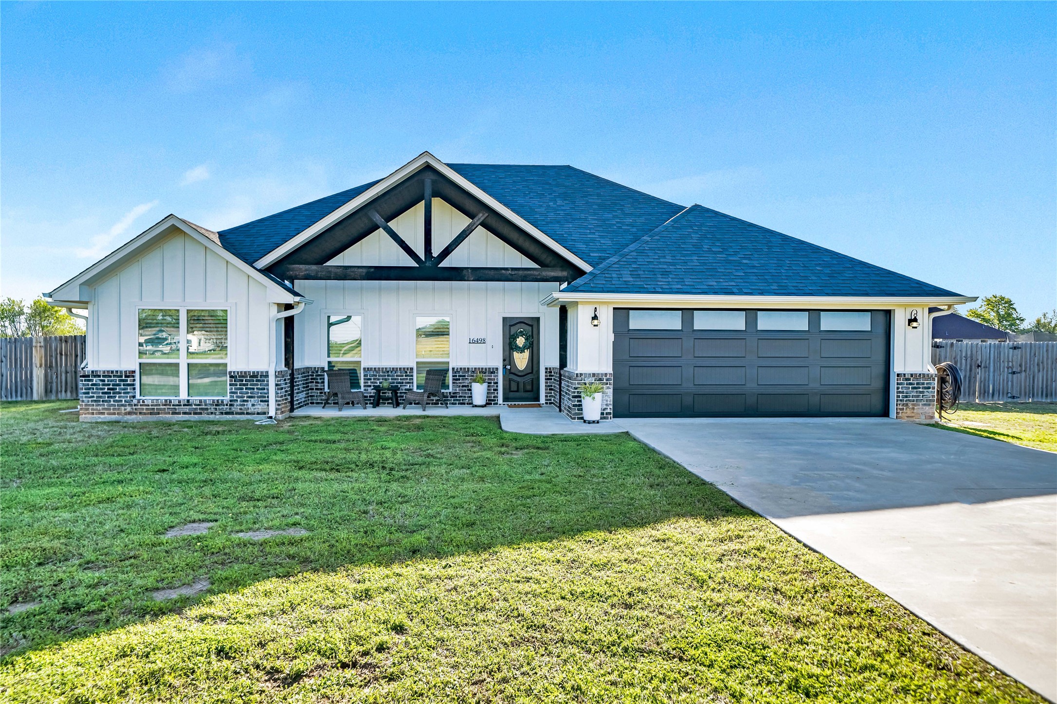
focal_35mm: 21
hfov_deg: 81.2
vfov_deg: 59.5
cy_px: 352
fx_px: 617
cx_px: 528
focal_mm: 21
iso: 800
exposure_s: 1/2000
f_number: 8
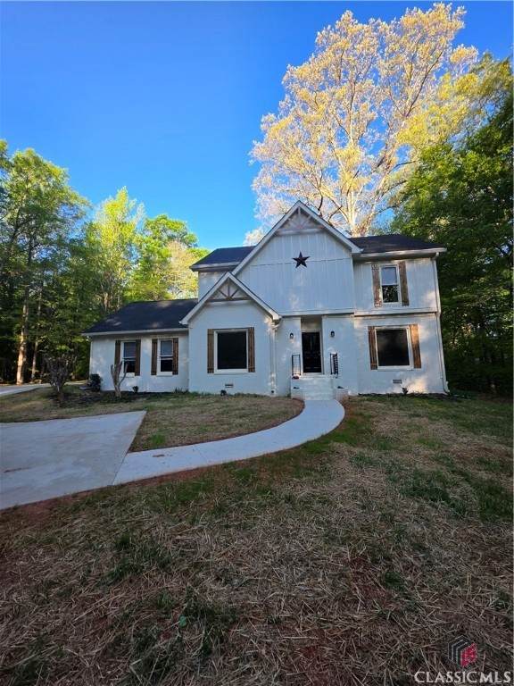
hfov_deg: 89.9
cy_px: 343
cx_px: 257
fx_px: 257
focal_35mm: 13
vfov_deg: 106.2
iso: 40
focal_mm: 2.2
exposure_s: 1/359
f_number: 1.9
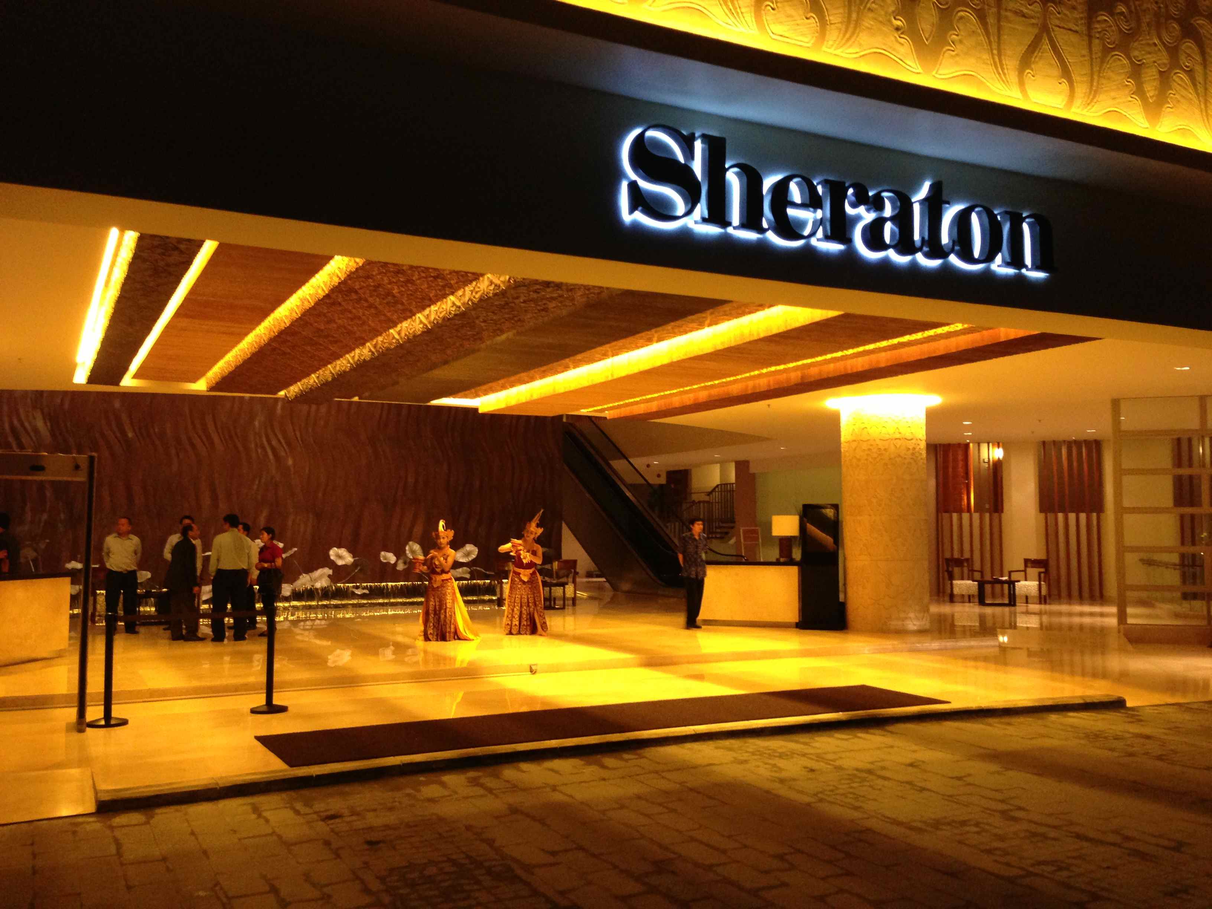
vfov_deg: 42.9
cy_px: 454
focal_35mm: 33
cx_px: 606
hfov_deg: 55.4
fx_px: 1155
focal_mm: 4.13
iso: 250
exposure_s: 1/20
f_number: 2.4
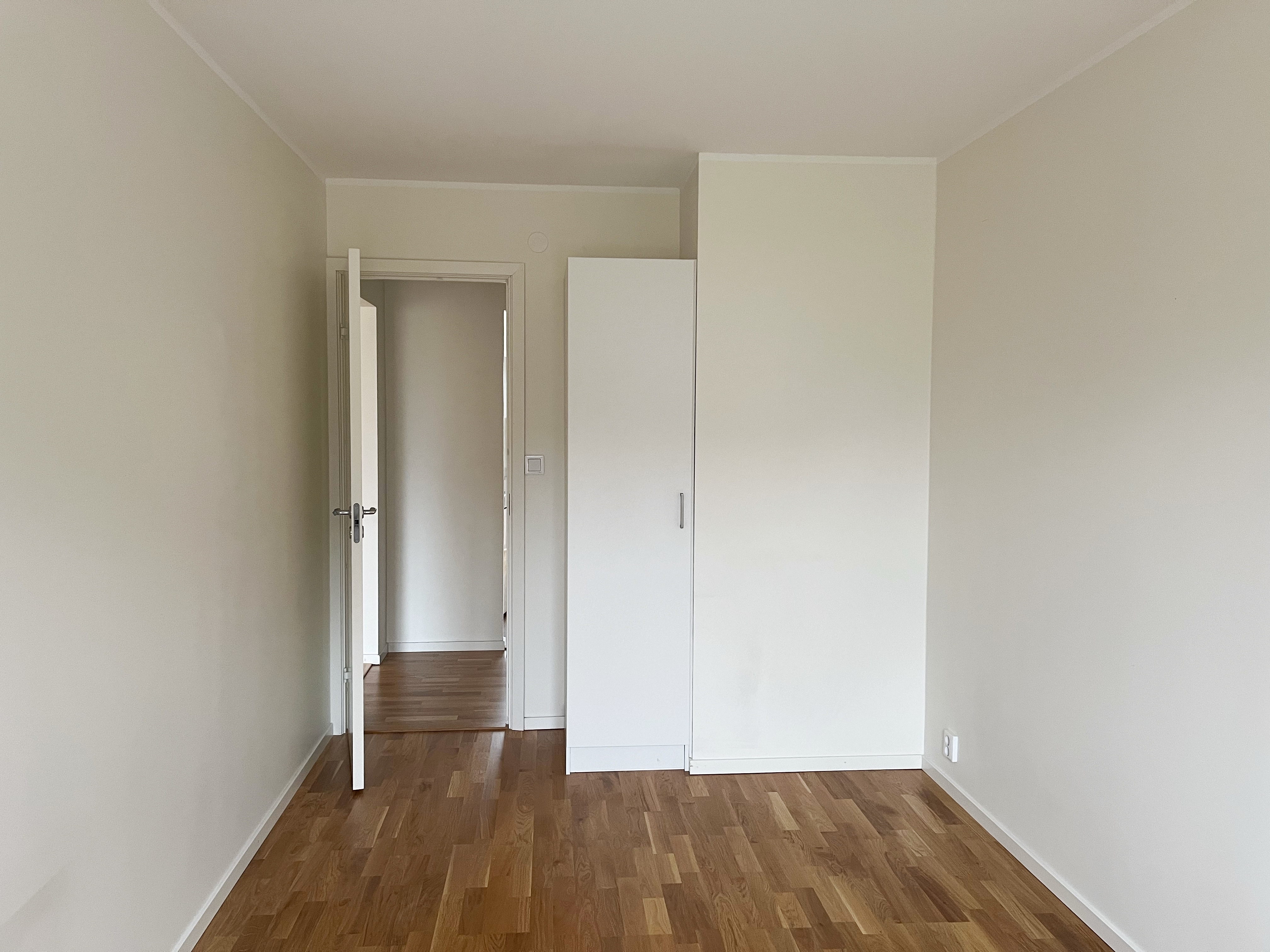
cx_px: 635
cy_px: 476
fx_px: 954
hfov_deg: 67.3
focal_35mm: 26
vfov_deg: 53.1
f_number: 1.6
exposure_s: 1/60
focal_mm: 5.1
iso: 200
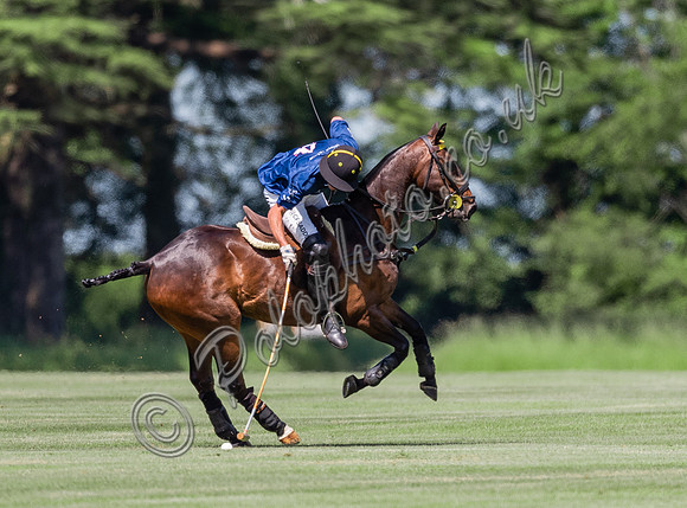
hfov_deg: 1.9
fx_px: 21199
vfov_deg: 1.4
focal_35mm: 1073
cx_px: 380
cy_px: 281
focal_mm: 500
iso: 400
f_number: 4
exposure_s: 1/3200
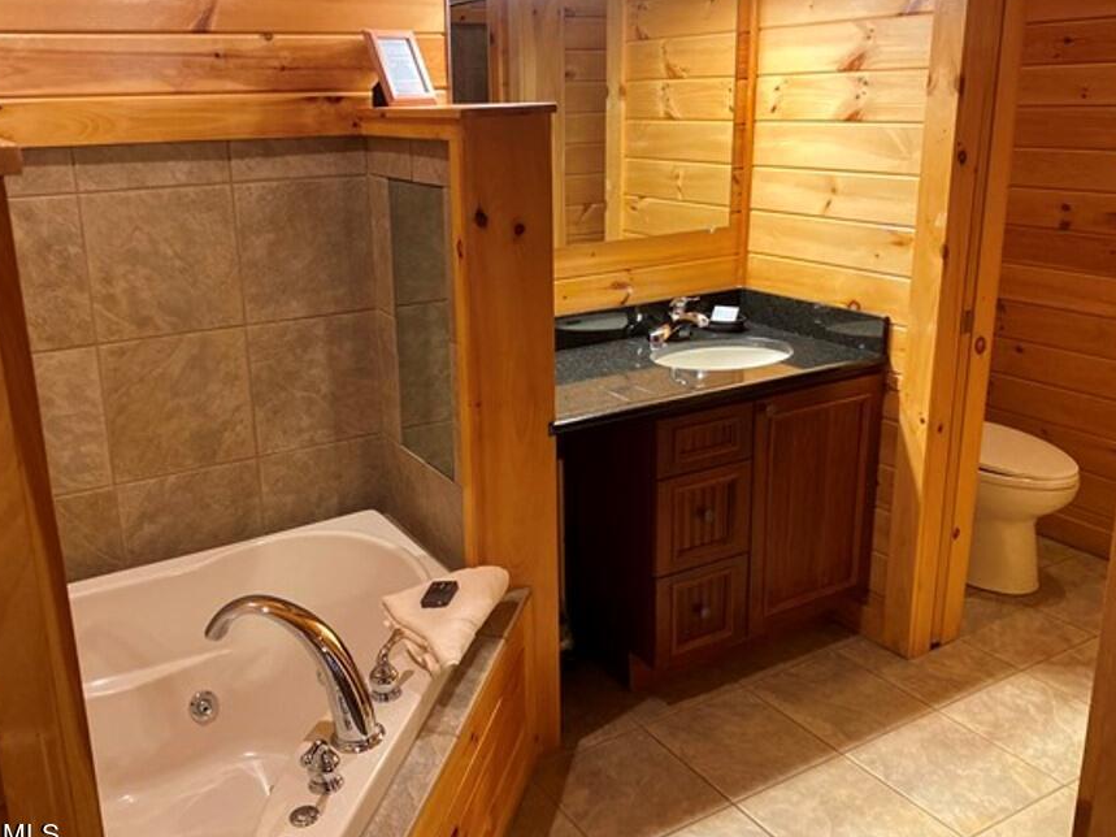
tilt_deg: -14.6
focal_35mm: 31
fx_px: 999
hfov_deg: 58.1
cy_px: 380
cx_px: 482
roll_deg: +1.0
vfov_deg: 45.4
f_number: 1.8
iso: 320
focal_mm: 4.25
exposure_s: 1/60
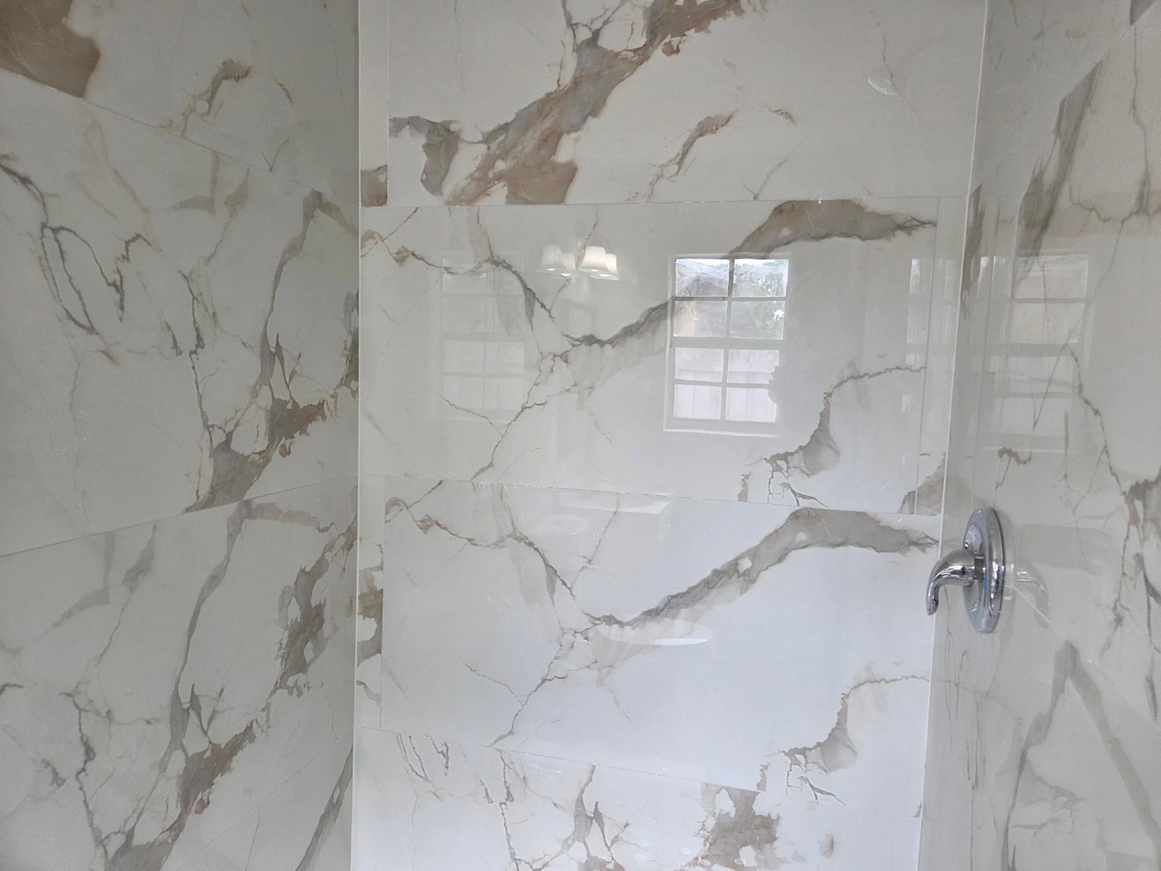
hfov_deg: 73.9
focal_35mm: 23
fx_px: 771
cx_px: 580
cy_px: 436
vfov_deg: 58.9
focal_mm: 5.4
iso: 125
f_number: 1.8
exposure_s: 1/120
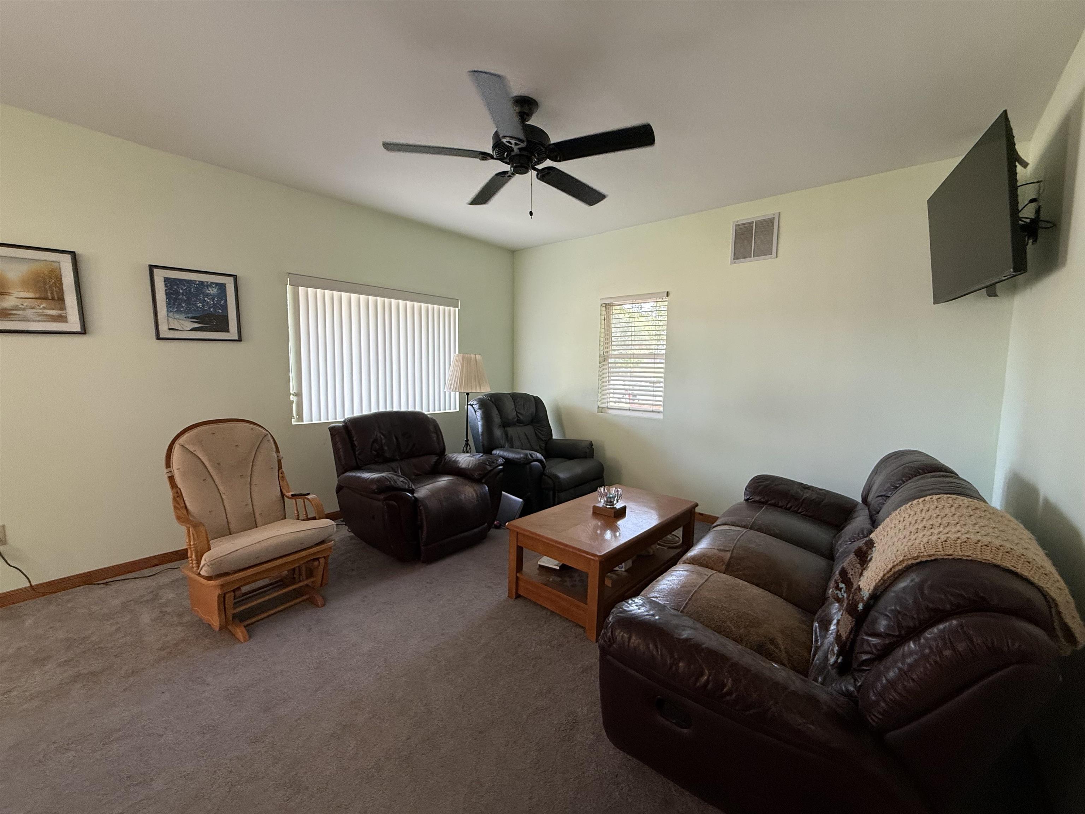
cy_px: 407
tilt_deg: -4.7
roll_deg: -0.8
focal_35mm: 14
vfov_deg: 85.7
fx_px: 439
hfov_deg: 102.1
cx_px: 542
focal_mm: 2.22
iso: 200
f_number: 2.2
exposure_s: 1/60
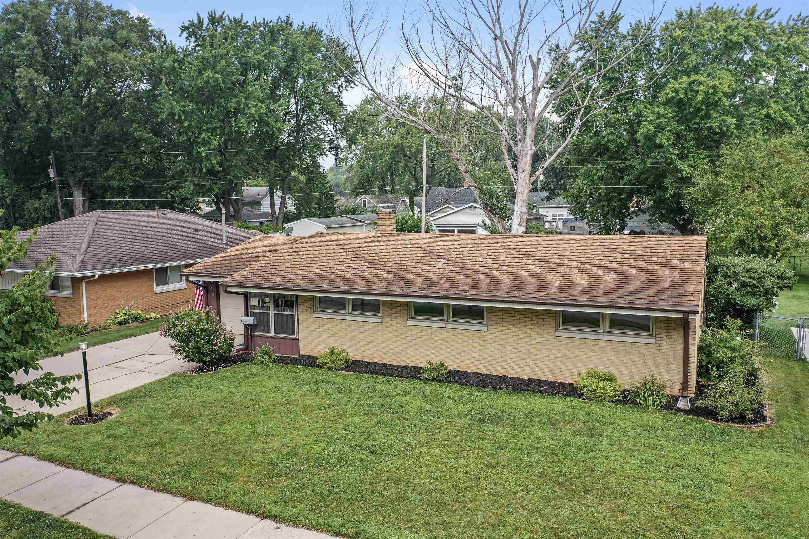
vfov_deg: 46.4
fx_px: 629
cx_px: 404
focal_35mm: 28
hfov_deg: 65.5
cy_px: 270
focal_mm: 10.26
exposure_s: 1/120
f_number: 3.5
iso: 100
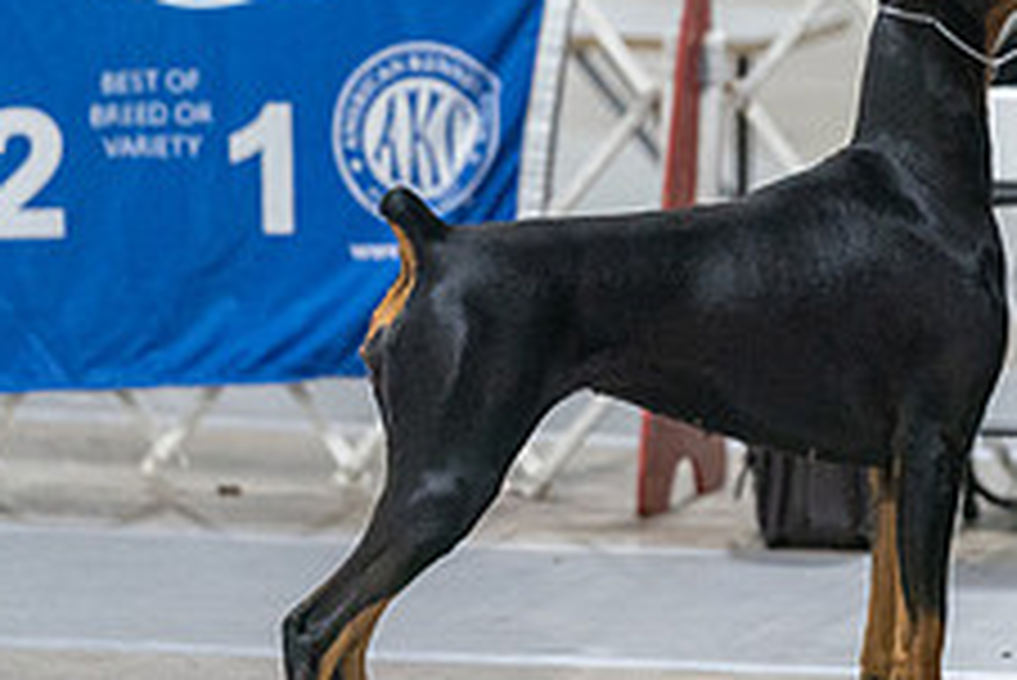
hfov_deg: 4.6
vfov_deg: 3.1
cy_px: 88
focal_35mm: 446
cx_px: 742
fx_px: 12607
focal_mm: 174
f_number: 2.8
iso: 6400
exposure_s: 1/320
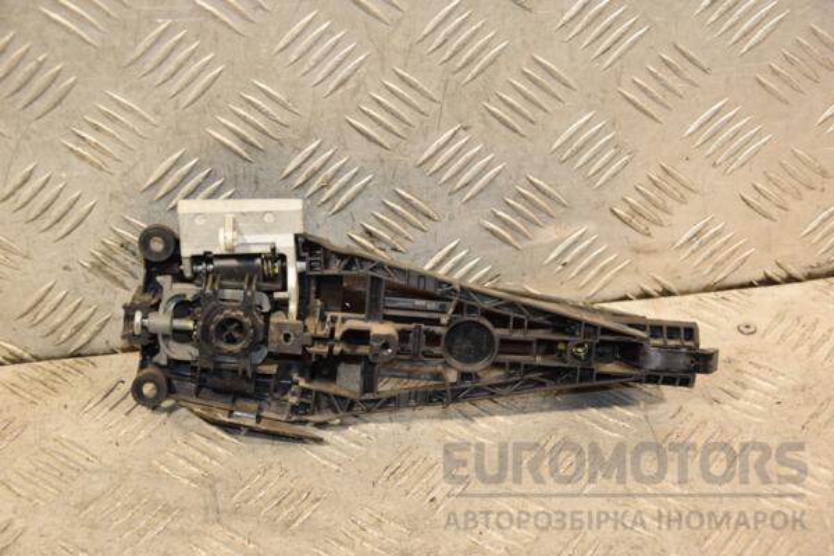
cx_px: 417
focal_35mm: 87
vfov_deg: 15.7
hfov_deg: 23.4
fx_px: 2015
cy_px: 278
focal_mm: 58
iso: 800
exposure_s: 1/125
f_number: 5
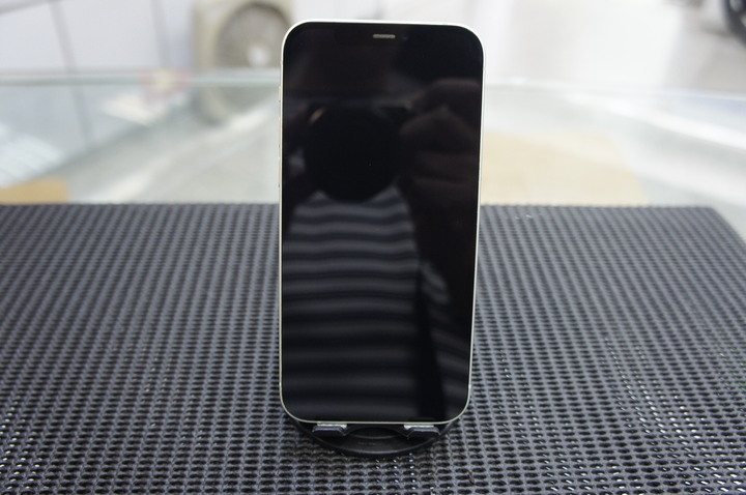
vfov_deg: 43.5
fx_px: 621
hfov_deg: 62.0
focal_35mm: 30
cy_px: 248
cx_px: 373
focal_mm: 20
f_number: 4
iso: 800
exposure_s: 1/80
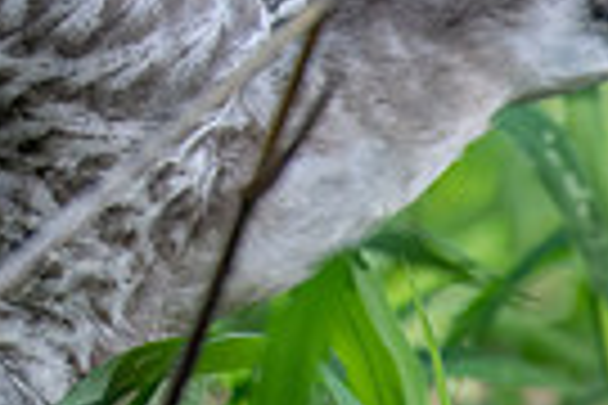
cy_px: -635
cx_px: -529
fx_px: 67094
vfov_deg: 0.3
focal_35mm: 3973
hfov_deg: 0.5
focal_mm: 500
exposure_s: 1/125
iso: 110
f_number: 5.6
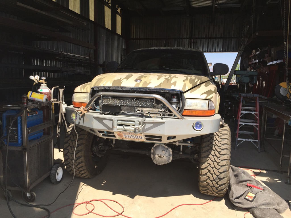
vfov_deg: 48.2
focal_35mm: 29
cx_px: 146
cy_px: 109
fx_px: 244
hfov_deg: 61.7
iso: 32
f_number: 2.2
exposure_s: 1/1041
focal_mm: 4.15
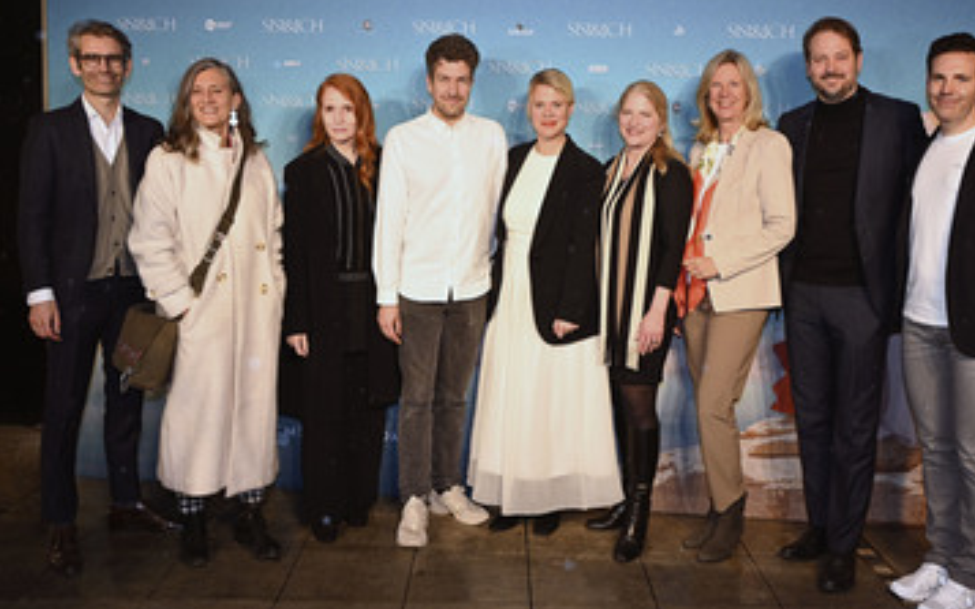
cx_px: 526
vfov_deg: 35.2
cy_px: 251
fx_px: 956
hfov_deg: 54.0
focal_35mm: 36
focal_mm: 28
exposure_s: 1/125
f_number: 4.2
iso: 1000
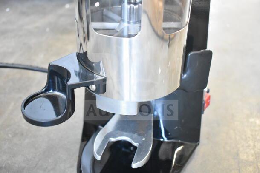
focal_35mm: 42
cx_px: 130
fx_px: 303
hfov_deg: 46.4
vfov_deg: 31.9
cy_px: 86
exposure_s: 1/50
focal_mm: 28
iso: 5600
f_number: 4.2
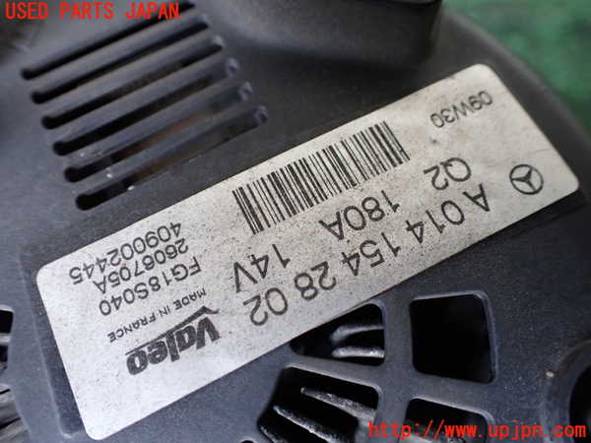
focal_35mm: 30
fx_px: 512
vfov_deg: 46.8
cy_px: 222
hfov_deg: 60.0
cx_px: 296
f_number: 2.3
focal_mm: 5.4
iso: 500
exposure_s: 1/125
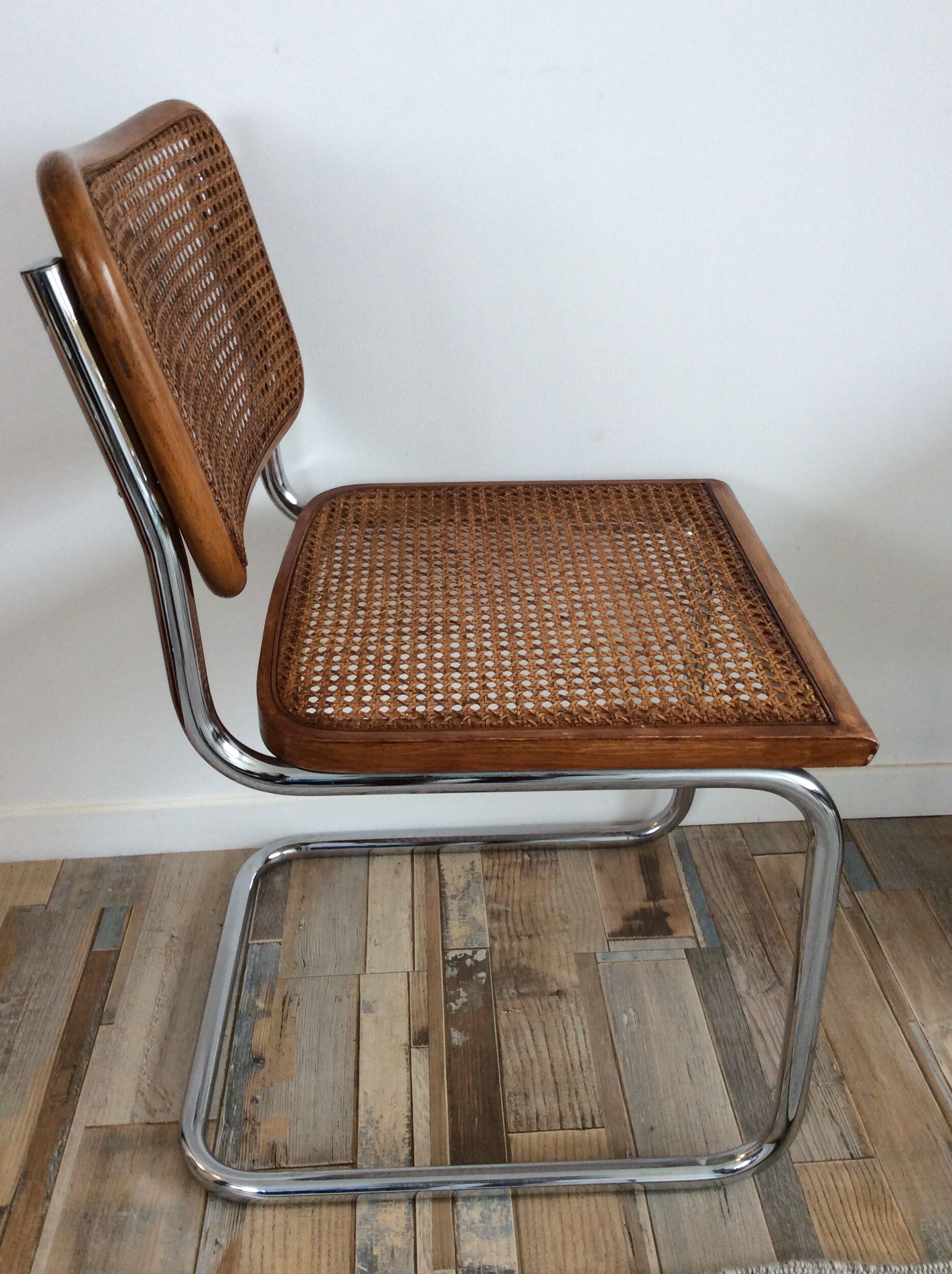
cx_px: 464
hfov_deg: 42.8
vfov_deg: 55.4
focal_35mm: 33
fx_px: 1213
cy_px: 637
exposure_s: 1/25
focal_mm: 3.3
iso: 50
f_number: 2.4
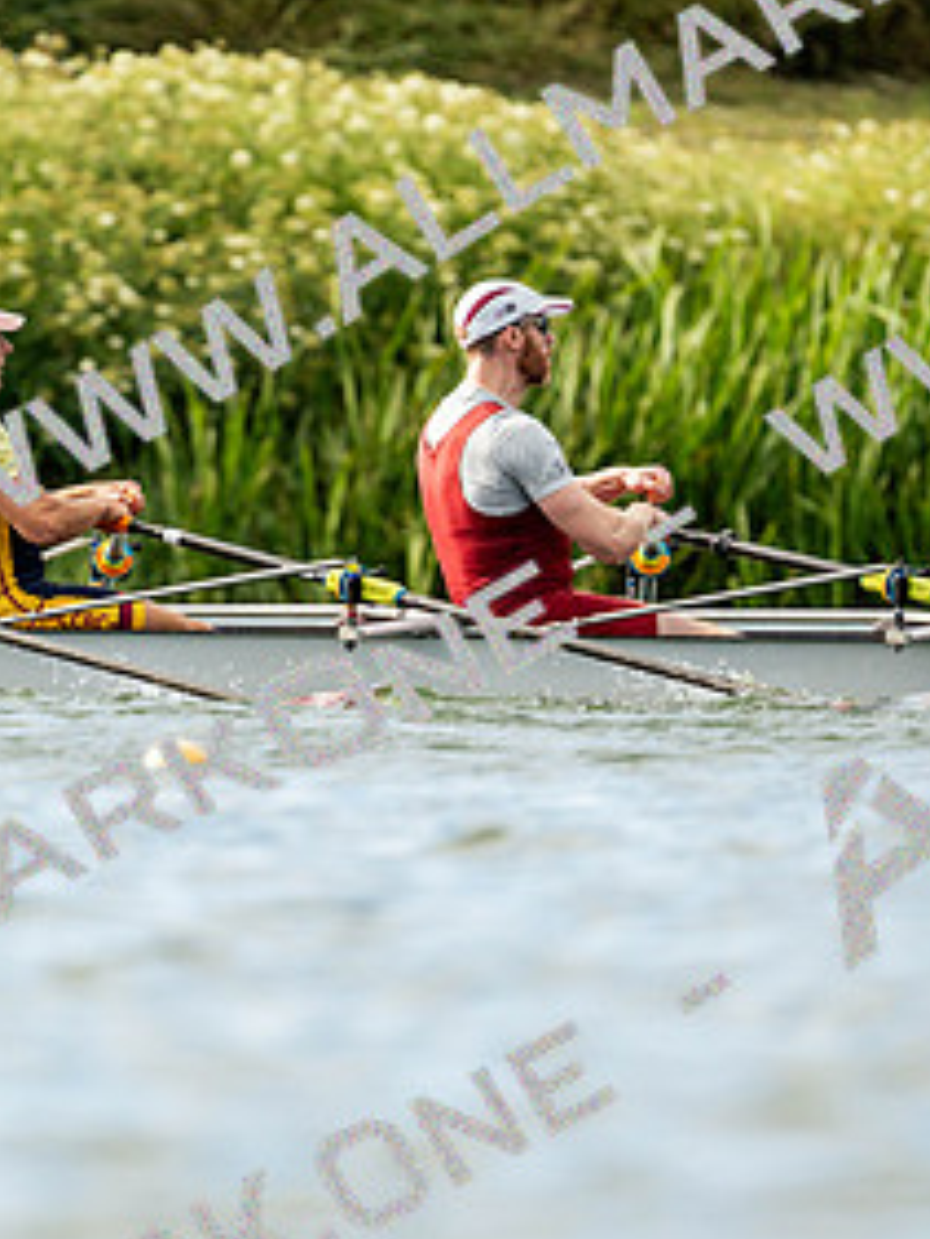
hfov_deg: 1.2
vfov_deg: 1.7
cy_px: 549
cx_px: 445
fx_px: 42667
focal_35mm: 1192
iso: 400
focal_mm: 600
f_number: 6.3
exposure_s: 1/2000
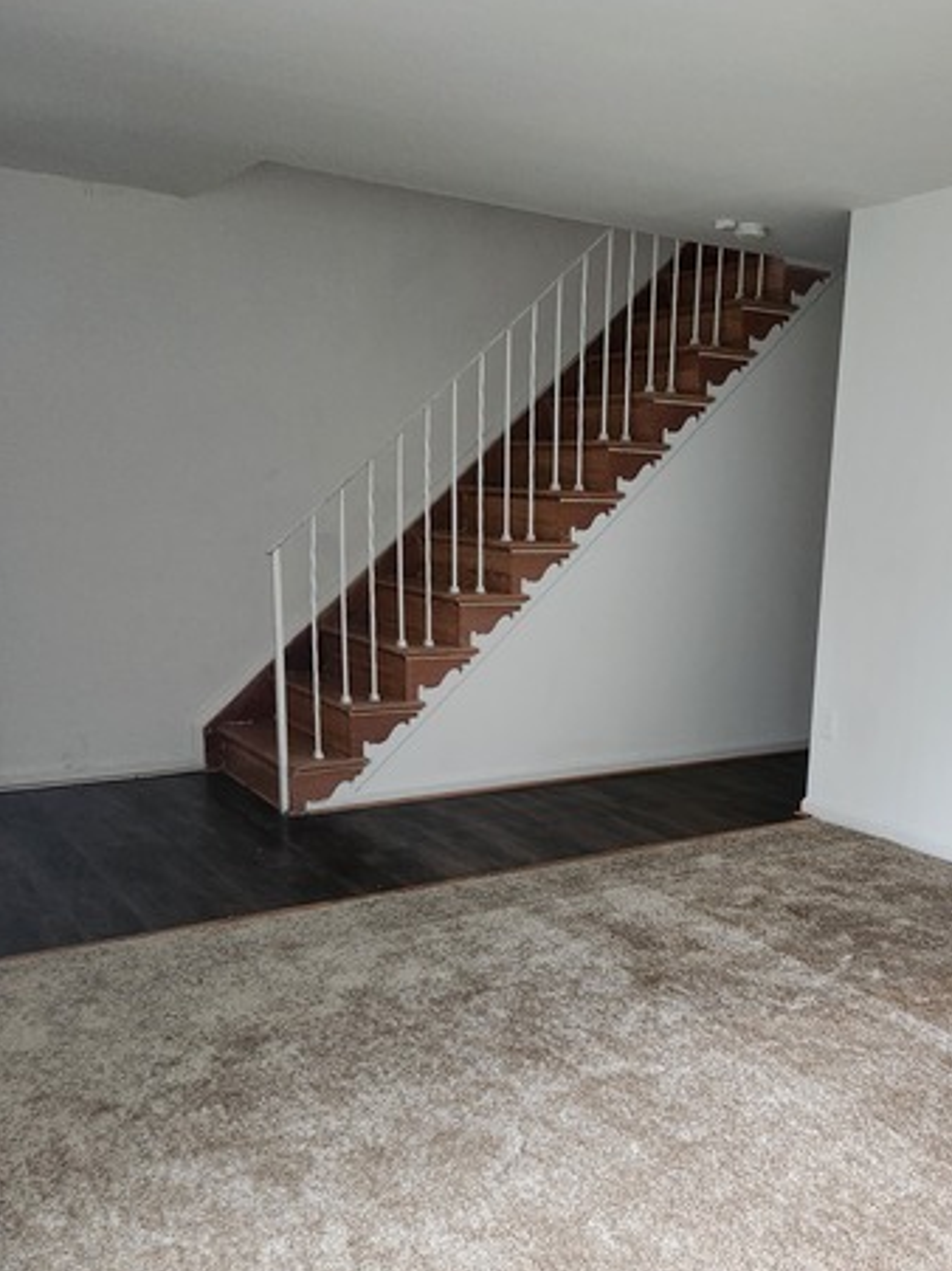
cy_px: 768
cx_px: 699
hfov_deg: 40.7
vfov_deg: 53.6
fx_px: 1247
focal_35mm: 34
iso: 800
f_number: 1.8
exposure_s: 1/120
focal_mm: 5.4
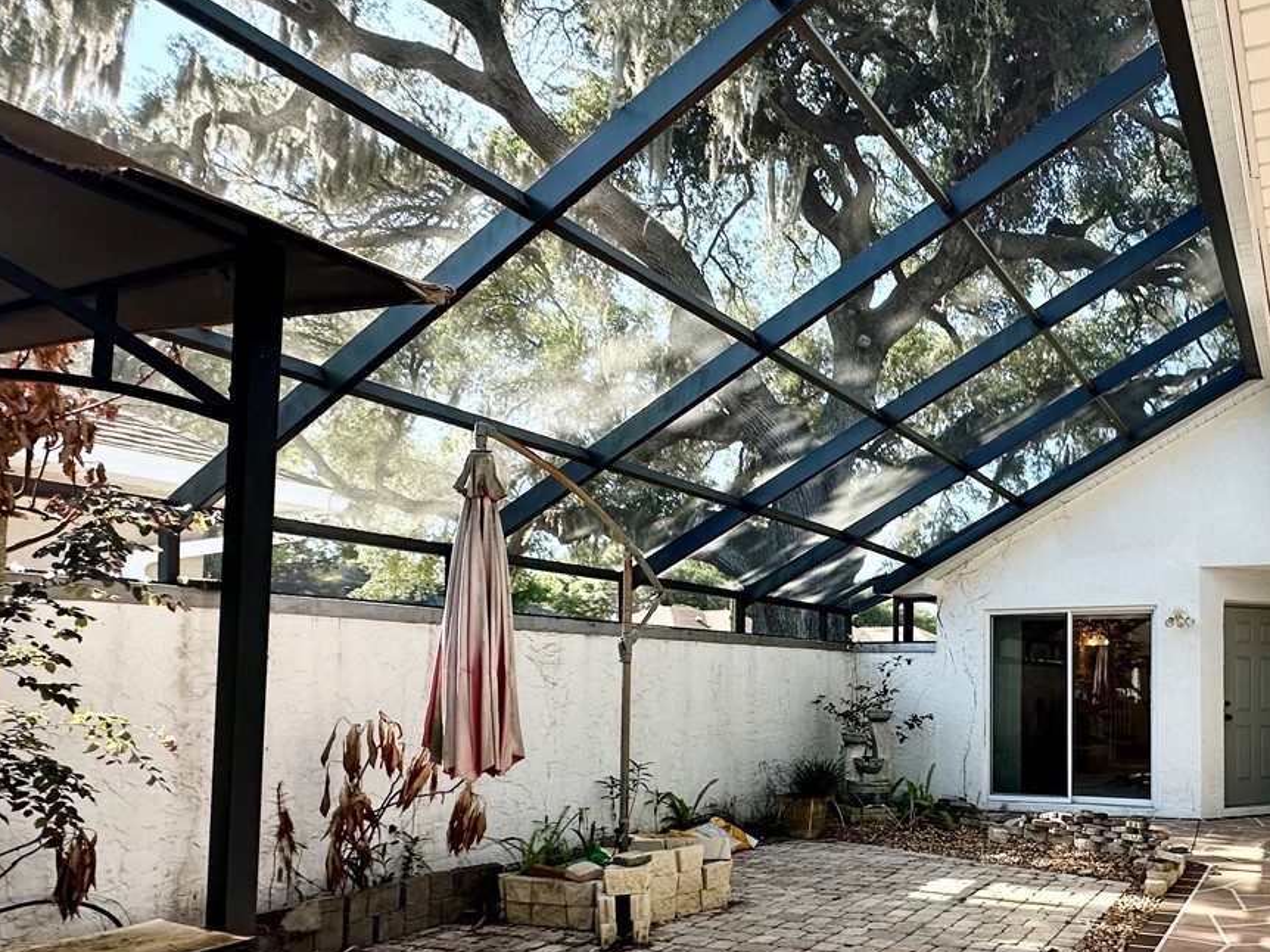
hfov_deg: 62.7
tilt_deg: +1.3
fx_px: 954
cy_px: 665
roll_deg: -0.4
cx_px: 978
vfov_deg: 51.6
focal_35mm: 26
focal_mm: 2.22
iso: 40
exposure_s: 1/280
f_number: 2.2
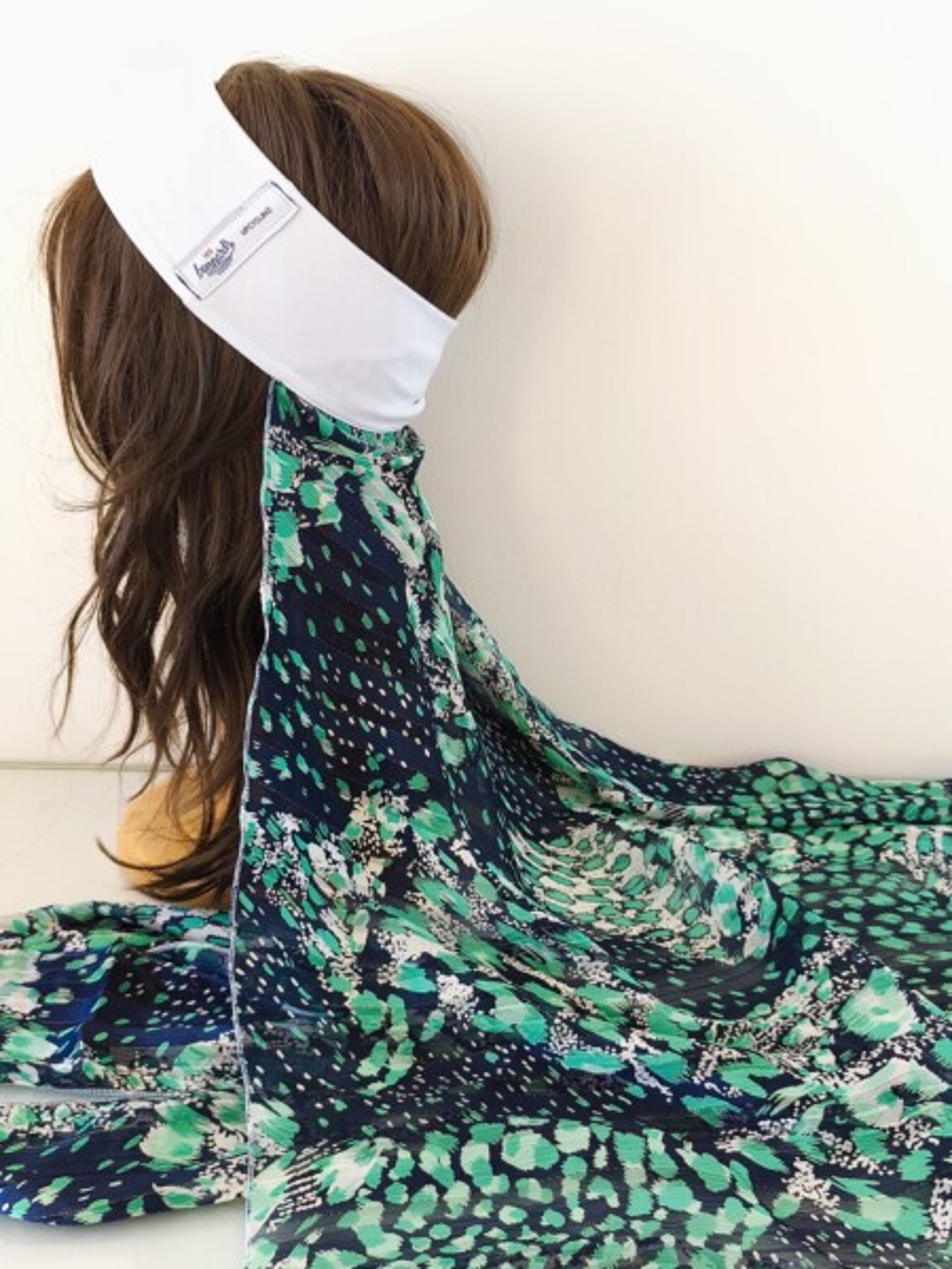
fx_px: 1173
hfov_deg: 44.2
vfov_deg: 56.8
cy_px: 634
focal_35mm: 32
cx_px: 476
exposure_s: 1/30
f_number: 1.65
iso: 50
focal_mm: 6.14
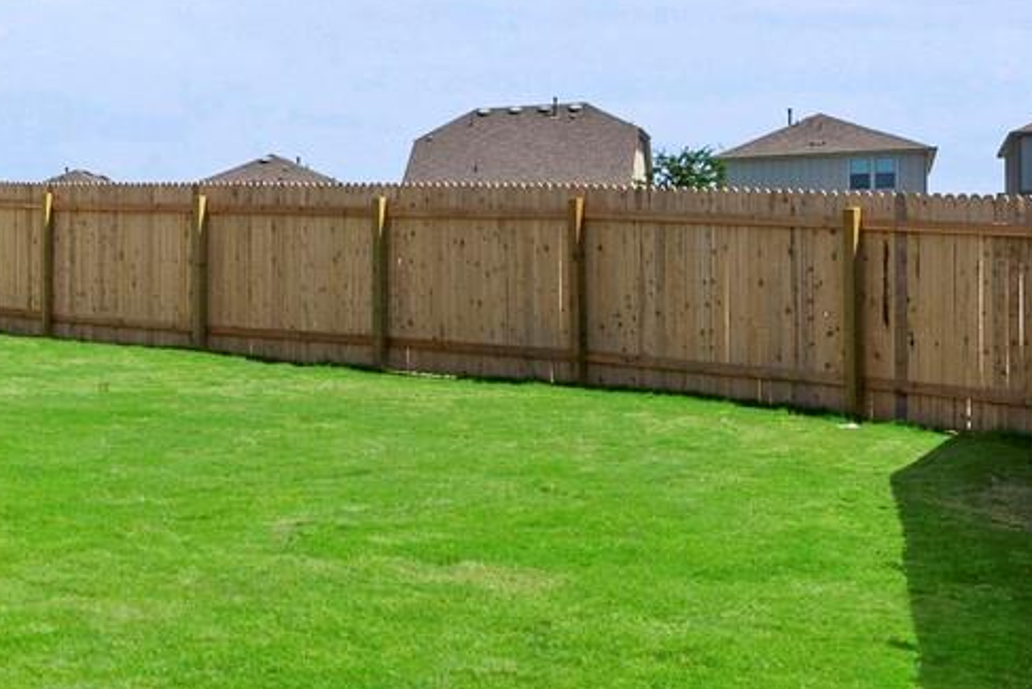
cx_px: -346
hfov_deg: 24.0
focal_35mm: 73
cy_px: 354
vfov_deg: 18.7
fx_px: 2093
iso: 160
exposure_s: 1/500
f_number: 11
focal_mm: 22
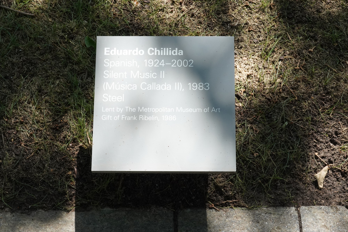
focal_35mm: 49
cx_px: 174
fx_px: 474
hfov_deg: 40.3
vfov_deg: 27.5
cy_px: 116
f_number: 18
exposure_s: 1/100
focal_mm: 49
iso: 1250
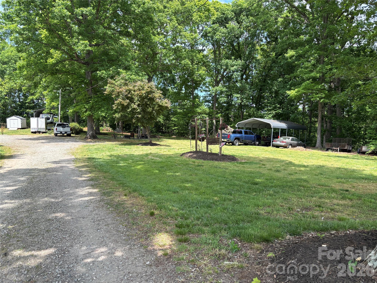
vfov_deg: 53.1
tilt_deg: -6.0
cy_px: 142
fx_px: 283
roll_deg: +0.7
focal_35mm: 26
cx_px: 188
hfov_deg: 67.3
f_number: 1.6
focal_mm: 5.96
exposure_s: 1/769
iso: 50
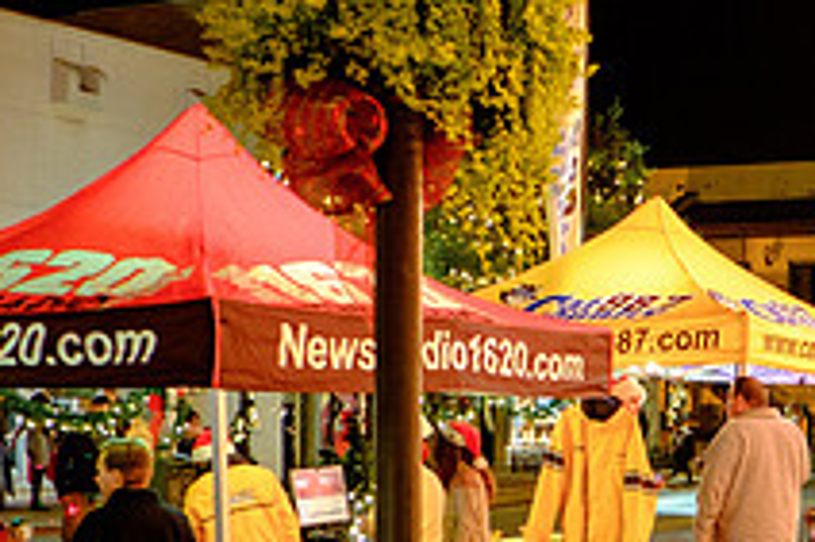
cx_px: 788
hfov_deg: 26.1
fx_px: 1674
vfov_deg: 18.3
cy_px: 371
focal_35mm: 74
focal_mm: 18
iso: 1250
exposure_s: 1/25
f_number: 2.8
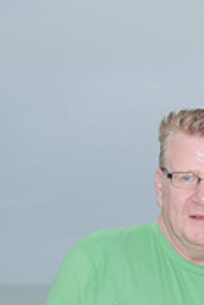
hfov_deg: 7.7
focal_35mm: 178
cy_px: 386
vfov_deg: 11.3
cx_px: 225
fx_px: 1513
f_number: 5.6
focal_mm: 46
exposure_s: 1/50
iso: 100
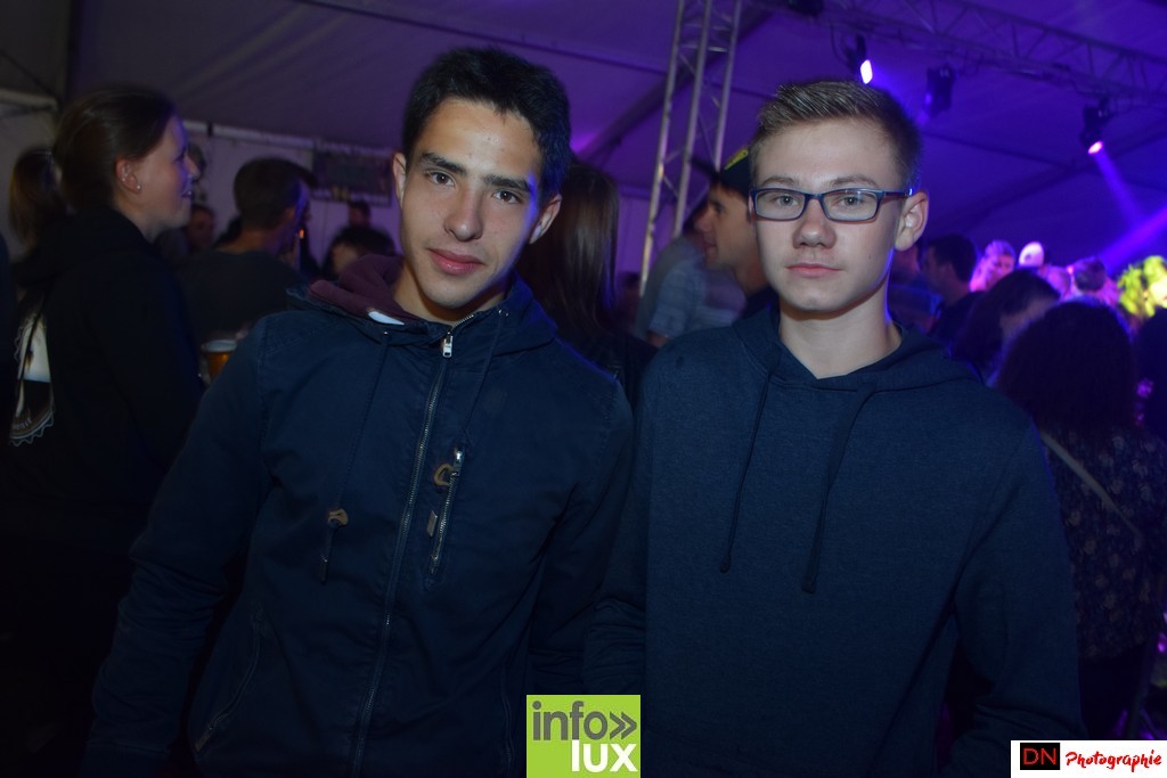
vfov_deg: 38.4
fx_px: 1118
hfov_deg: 55.1
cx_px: 584
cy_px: 389
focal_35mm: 34
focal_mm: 23
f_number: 4.5
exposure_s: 1/10
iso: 800
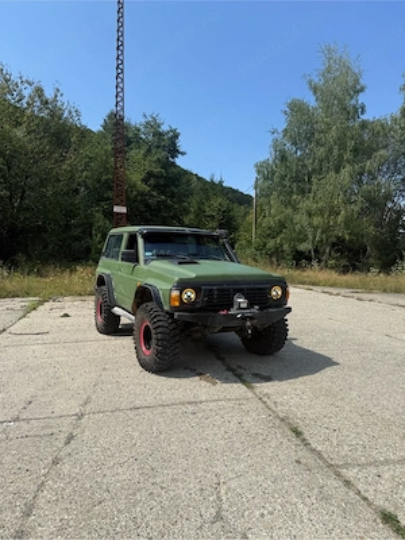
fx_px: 374
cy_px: 270
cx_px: 202
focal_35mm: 24
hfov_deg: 56.8
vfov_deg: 71.6
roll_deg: -0.2
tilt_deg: +1.0
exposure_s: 1/3953
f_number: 1.78
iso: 80
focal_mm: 6.76
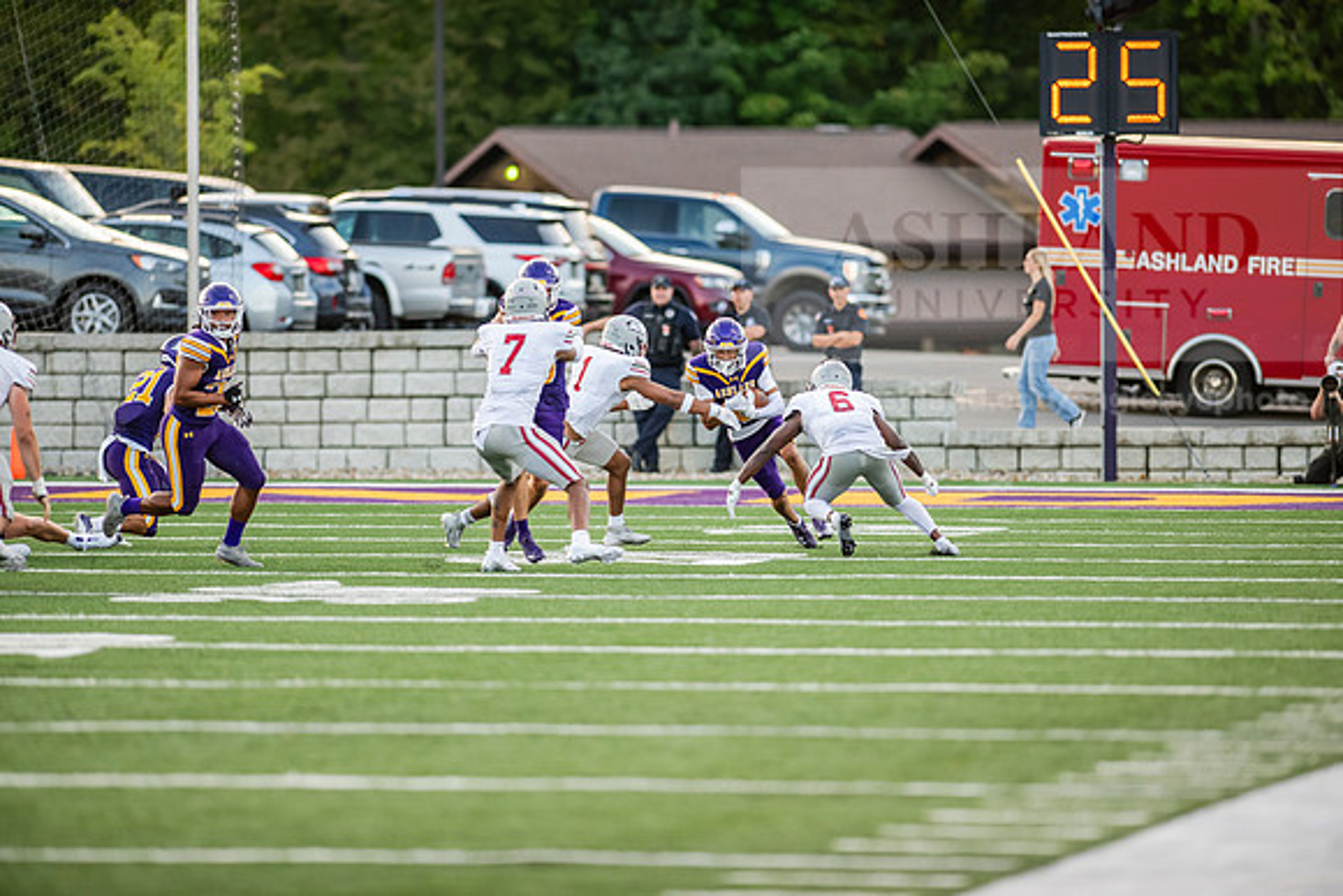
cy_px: 448
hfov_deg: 6.9
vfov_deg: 4.6
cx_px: 672
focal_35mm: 300
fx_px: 11194
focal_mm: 300
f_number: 3.2
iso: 1250
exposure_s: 1/1000
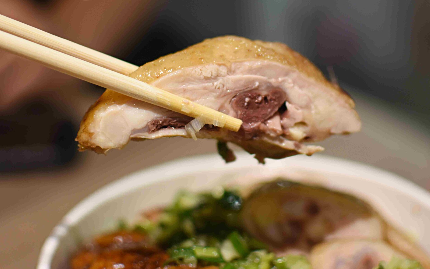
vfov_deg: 17.9
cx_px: 235
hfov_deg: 28.3
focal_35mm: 73
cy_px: 99
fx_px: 852
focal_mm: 35
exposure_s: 1/250
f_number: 1.8
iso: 320
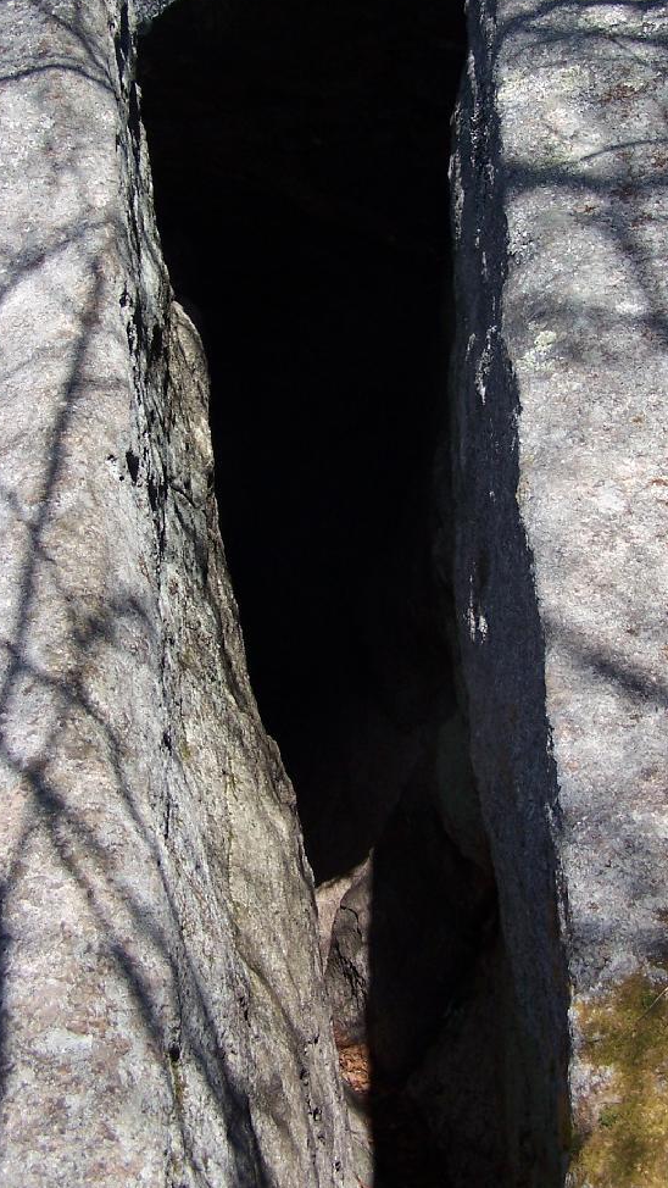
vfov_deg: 35.9
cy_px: 463
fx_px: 1826
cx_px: 339
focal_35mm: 58
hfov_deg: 20.7
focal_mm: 6.3
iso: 80
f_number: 2.8
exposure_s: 1/800
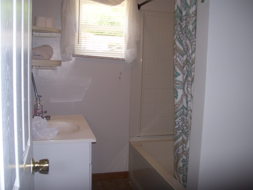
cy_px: 95
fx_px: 270
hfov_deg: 50.1
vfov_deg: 38.7
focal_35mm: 37
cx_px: 126
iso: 125
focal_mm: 6
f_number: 2.7
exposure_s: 1/60
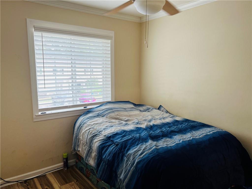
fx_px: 189
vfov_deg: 53.1
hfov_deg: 67.3
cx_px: 126
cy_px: 94
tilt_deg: -8.1
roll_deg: +0.1
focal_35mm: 26
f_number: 1.5
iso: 80
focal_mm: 5.7
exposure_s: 1/60
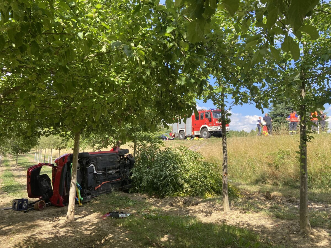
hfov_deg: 67.3
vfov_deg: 53.1
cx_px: 166
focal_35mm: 26
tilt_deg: +7.7
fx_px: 249
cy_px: 124
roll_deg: -1.0
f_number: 1.8
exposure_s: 1/852
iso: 32
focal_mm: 4.25
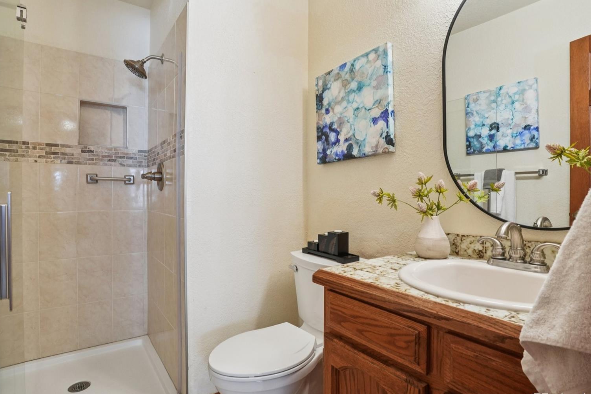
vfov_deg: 68.8
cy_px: 196
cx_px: 283
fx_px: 288
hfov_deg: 91.5
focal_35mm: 18
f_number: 8
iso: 800
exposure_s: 1/20
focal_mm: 11
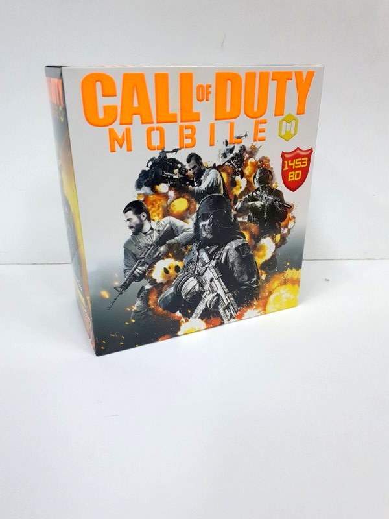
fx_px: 390
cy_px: 260
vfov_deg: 67.3
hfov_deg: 53.1
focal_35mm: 26
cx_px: 194
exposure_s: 1/100
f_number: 1.5
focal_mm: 4.32
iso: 250
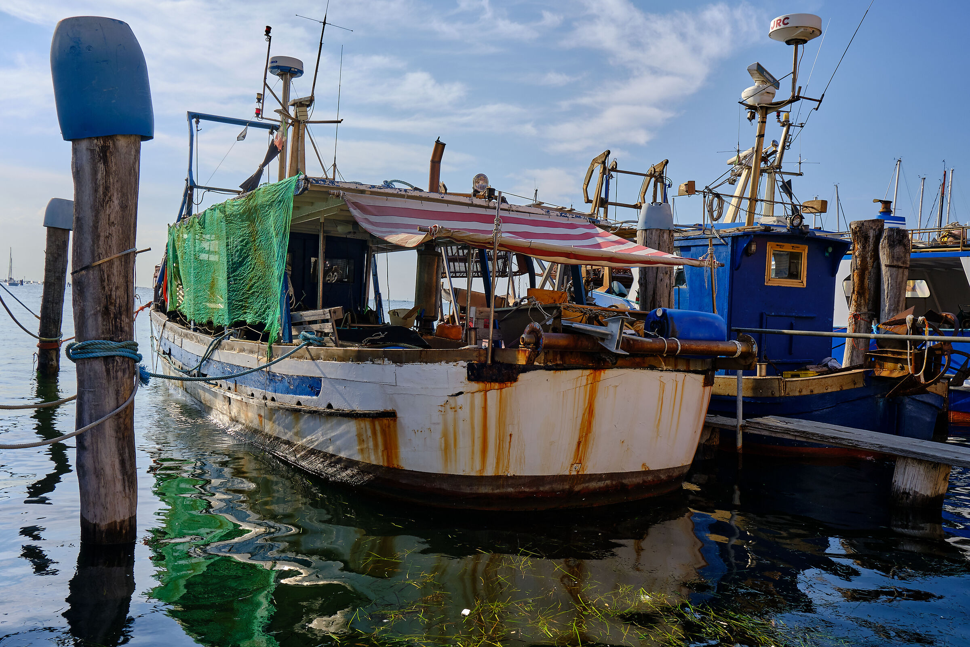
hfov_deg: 67.4
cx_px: 485
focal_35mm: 27
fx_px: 727
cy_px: 324
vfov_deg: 47.9
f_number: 9
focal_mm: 18
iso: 200
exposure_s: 1/80
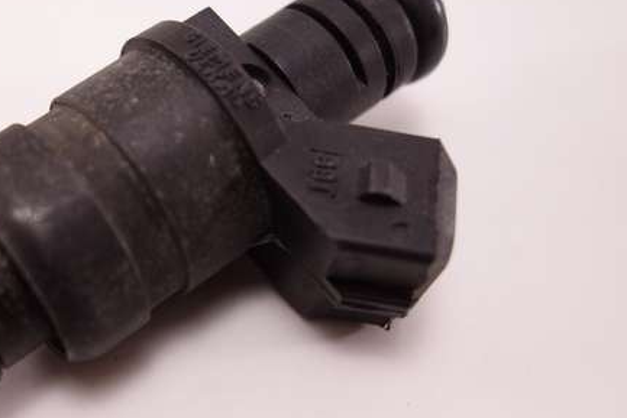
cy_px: 216
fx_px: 923
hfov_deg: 36.6
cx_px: 155
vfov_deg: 25.5
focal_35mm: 53
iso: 125
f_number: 2.5
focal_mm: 10.42
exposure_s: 1/100
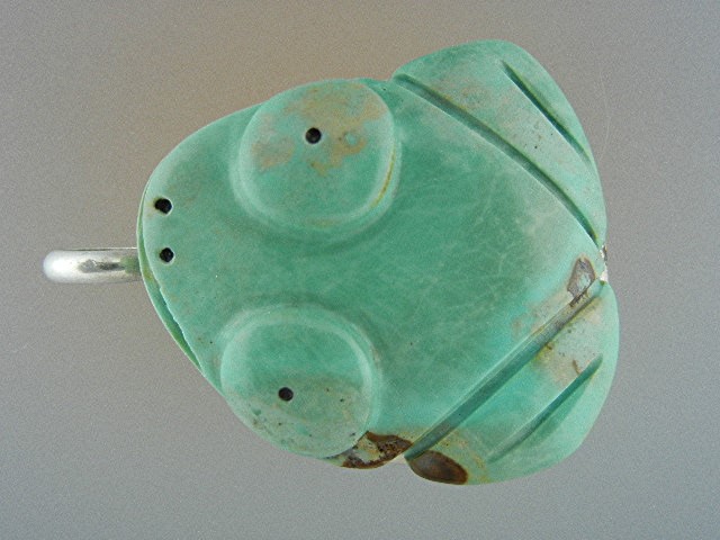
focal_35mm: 45
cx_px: 360
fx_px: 936
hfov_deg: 42.1
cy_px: 270
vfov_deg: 32.2
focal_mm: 8.1
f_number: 3.8
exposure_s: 1/19.6
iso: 400
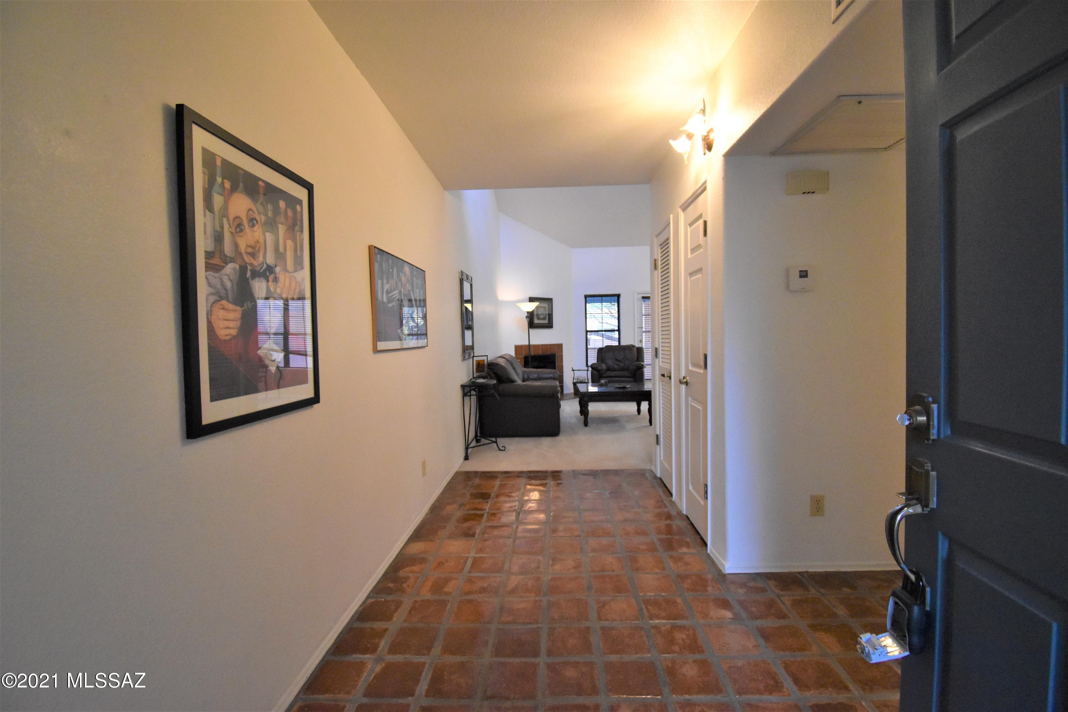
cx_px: 534
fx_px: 445
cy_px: 356
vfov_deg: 77.3
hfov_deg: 100.4
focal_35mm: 15
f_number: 4.5
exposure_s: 1/125
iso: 3200
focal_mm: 10
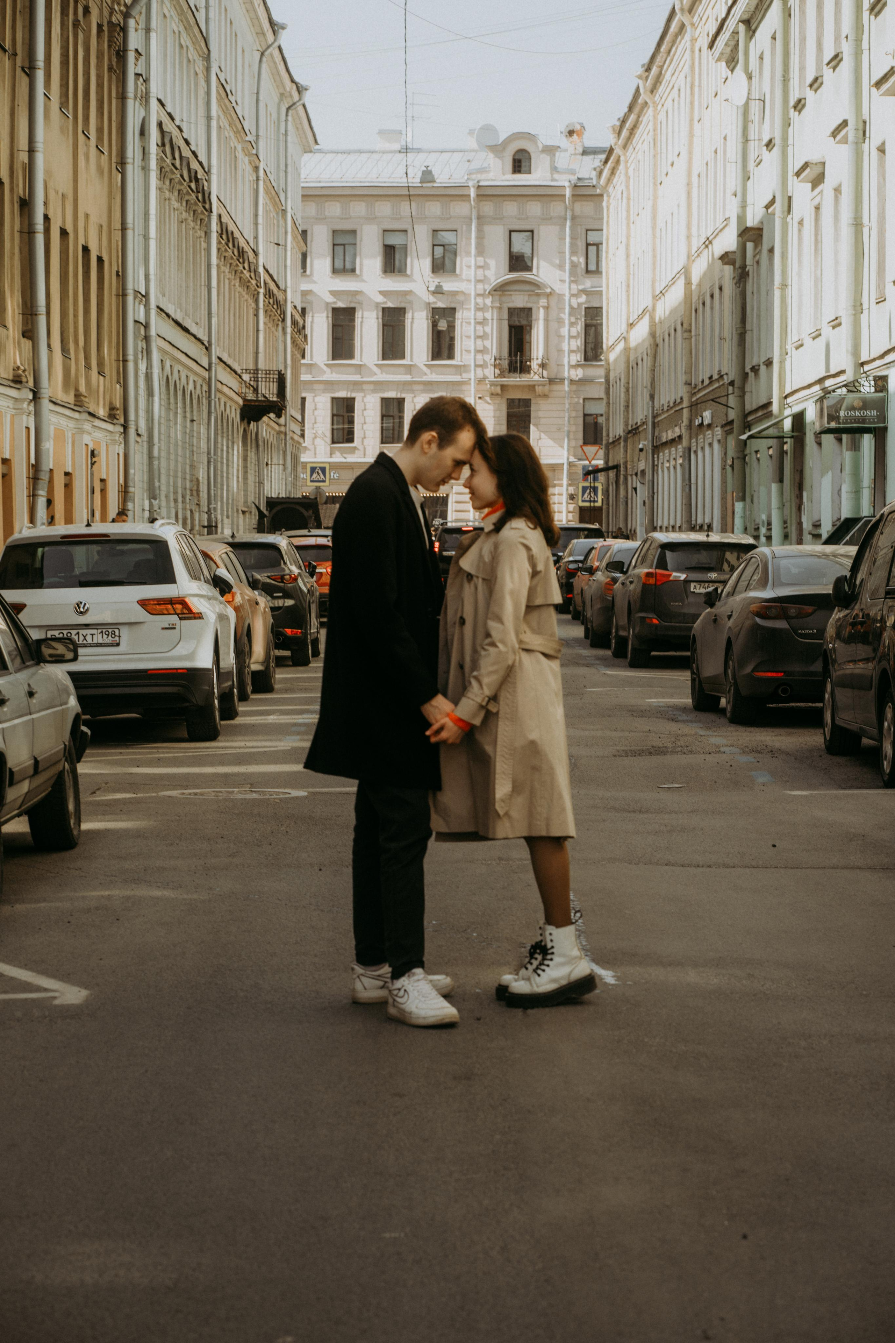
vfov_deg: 23.9
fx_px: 3170
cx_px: 448
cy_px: 672
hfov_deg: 16.1
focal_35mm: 85
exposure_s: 1/160
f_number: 7.1
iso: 100
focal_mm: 85
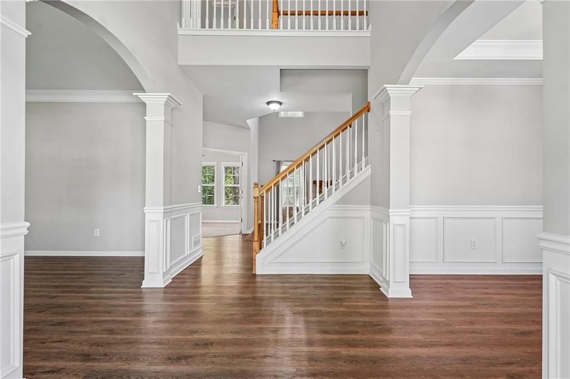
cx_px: 285
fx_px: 301
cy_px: 190
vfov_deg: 64.5
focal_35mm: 19
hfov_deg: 87.0
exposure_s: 1/13
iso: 800
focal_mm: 19
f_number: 8
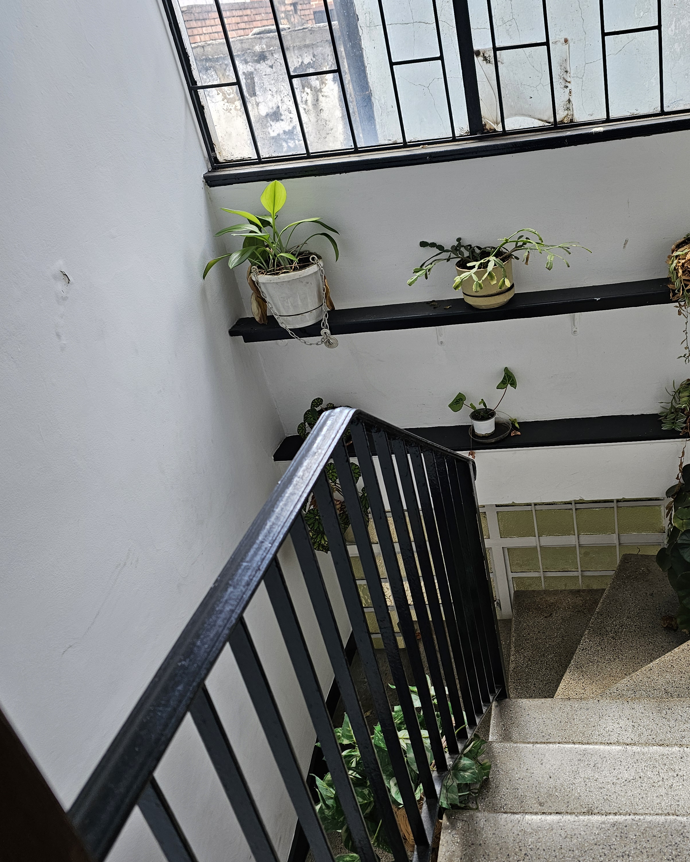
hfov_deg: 46.8
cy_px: 431
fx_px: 766
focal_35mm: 30
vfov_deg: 58.8
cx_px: 515
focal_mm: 6.3
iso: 64
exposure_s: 1/120
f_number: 1.7
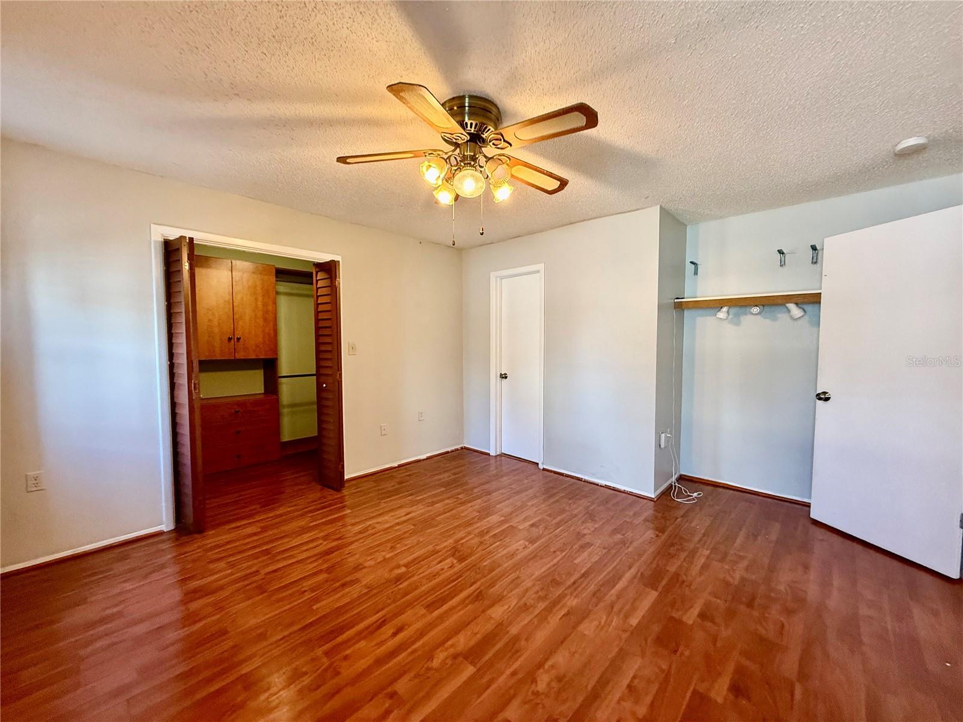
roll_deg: -0.9
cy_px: 361
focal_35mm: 14
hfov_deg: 102.1
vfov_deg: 85.7
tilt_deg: +1.4
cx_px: 482
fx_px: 389
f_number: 2.2
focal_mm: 2.22
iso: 250
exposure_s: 1/60
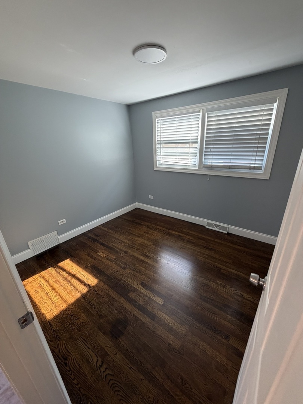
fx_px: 163
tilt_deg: -18.6
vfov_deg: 102.1
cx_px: 152
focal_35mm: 14
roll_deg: +3.0
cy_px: 202
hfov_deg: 85.7
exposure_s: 1/121
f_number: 2.2
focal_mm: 2.22
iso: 250
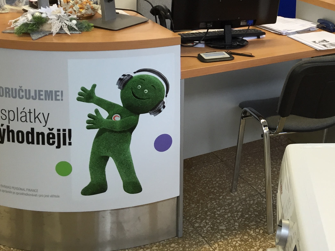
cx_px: 292
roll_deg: -2.6
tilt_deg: -10.8
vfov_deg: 24.1
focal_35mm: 58
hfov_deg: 31.9
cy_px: 1
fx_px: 561
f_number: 2.2
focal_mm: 4.15
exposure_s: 1/33
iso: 32
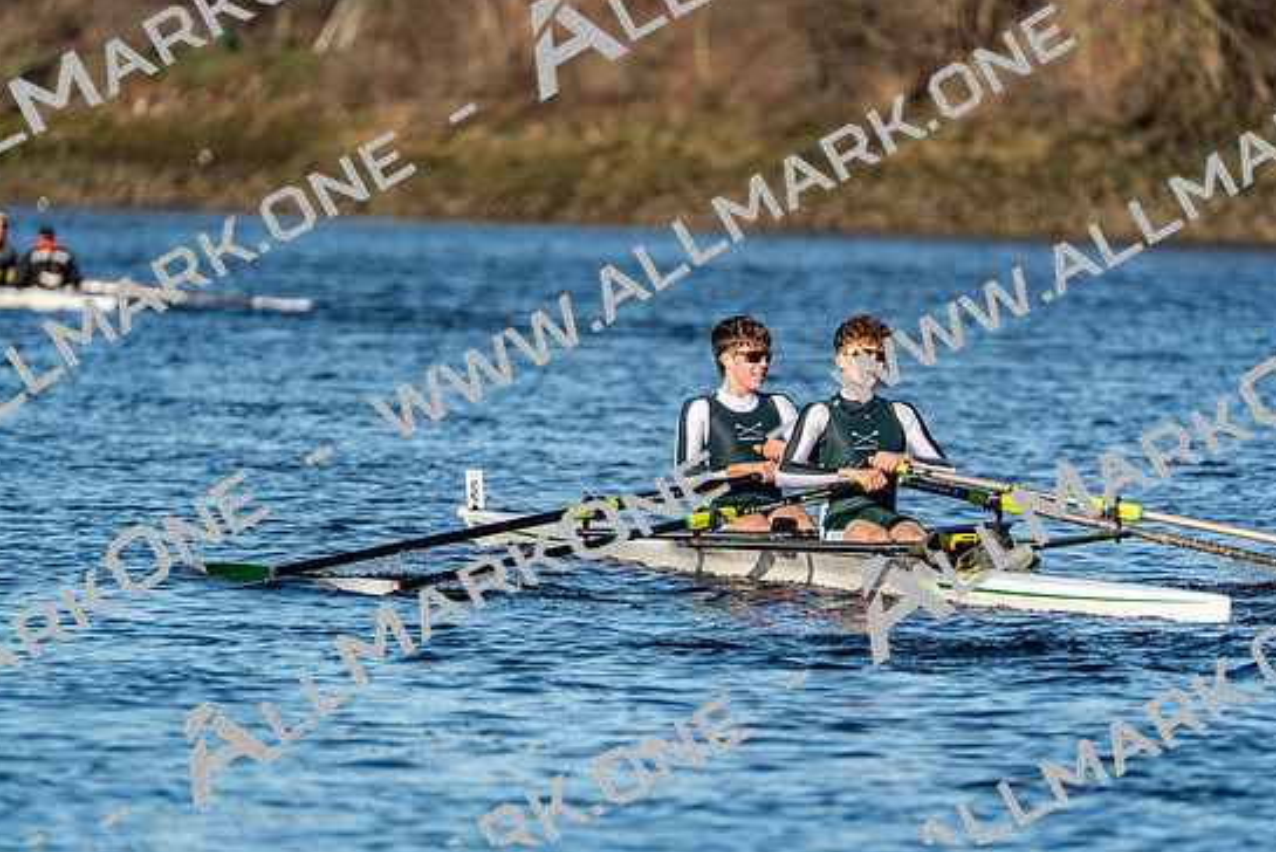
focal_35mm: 469
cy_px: 444
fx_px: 16632
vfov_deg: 2.9
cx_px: 660
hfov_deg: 4.4
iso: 320
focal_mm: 441
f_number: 6.3
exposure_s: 1/2000
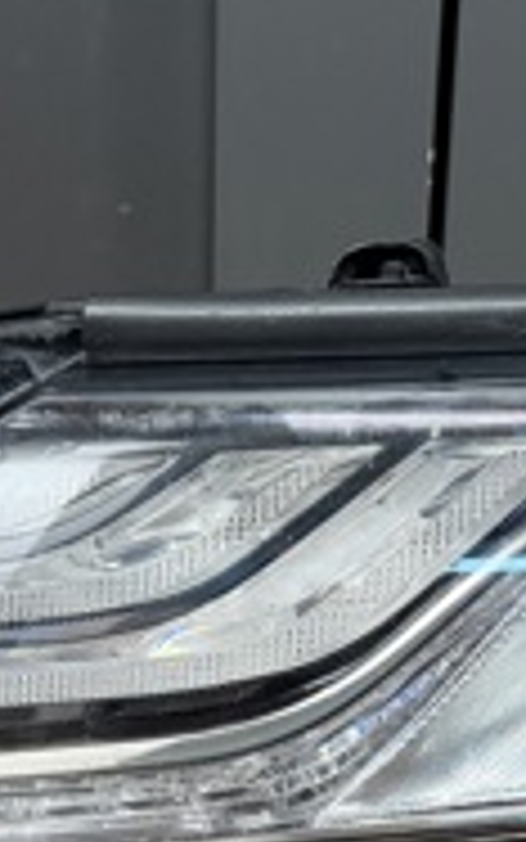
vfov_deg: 23.7
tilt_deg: -24.8
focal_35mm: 87
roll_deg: -2.5
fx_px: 1994
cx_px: 369
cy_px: 545
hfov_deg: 15.0
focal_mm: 6.76
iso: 640
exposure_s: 1/50
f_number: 1.78
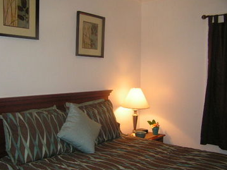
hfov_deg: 47.9
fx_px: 256
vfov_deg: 36.8
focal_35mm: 39
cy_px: 83
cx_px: 113
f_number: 2.8
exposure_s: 1/40
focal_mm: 6.3
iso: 200
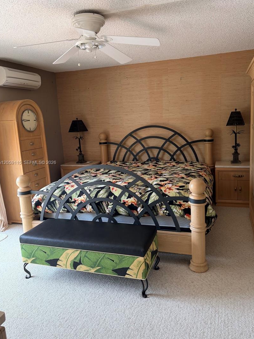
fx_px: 264
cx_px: 140
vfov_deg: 65.3
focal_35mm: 27
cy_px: 163
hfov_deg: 51.3
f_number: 1.78
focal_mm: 6.76
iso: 80
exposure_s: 1/121
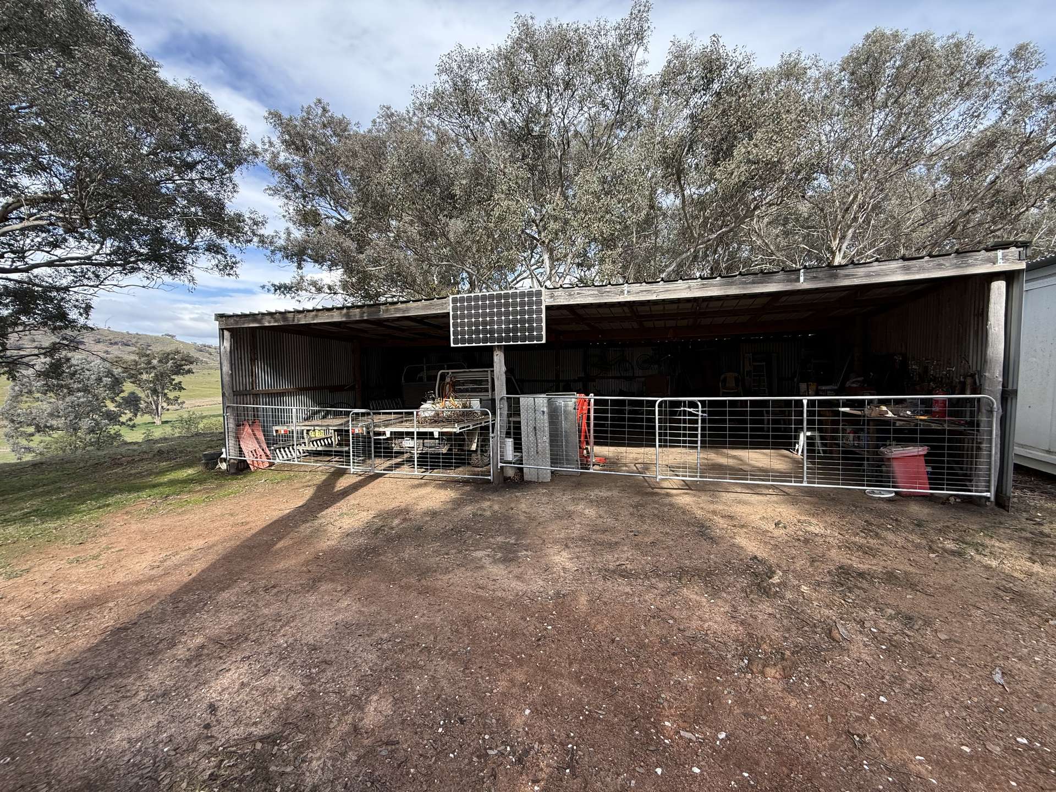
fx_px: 427
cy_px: 396
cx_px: 528
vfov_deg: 85.7
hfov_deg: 102.1
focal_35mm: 14
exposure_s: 1/363
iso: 50
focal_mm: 2.22
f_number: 2.2
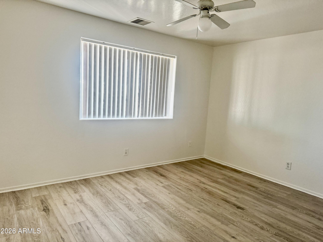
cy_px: 121
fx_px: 224
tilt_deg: -7.1
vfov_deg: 56.8
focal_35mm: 24
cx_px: 162
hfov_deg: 71.6
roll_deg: -3.5
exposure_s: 1/60
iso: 200
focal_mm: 6.76
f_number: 1.78
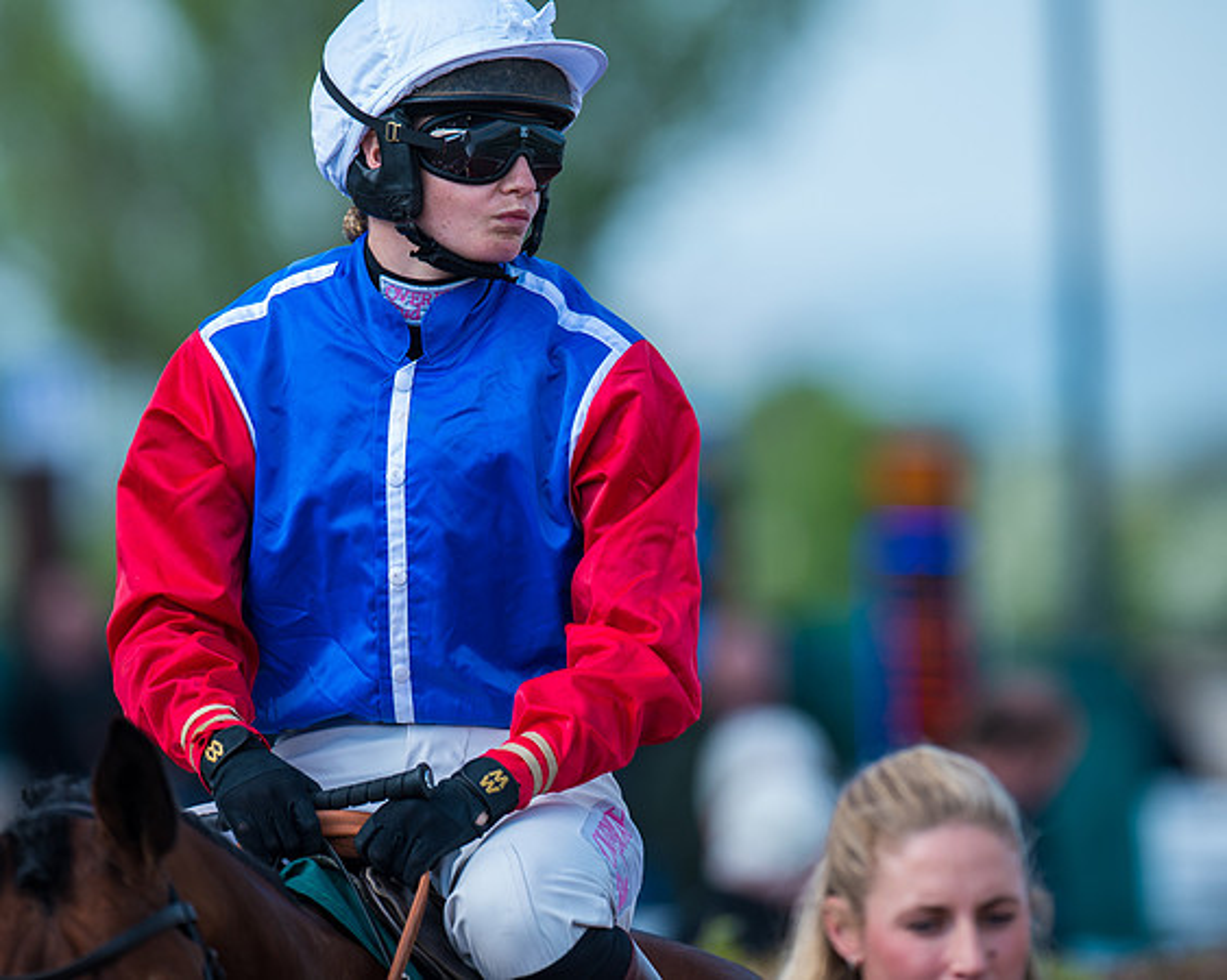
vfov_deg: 3.4
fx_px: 16373
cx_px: 614
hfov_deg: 4.3
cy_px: 490
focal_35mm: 451
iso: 160
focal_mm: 400
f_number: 5
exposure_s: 1/500
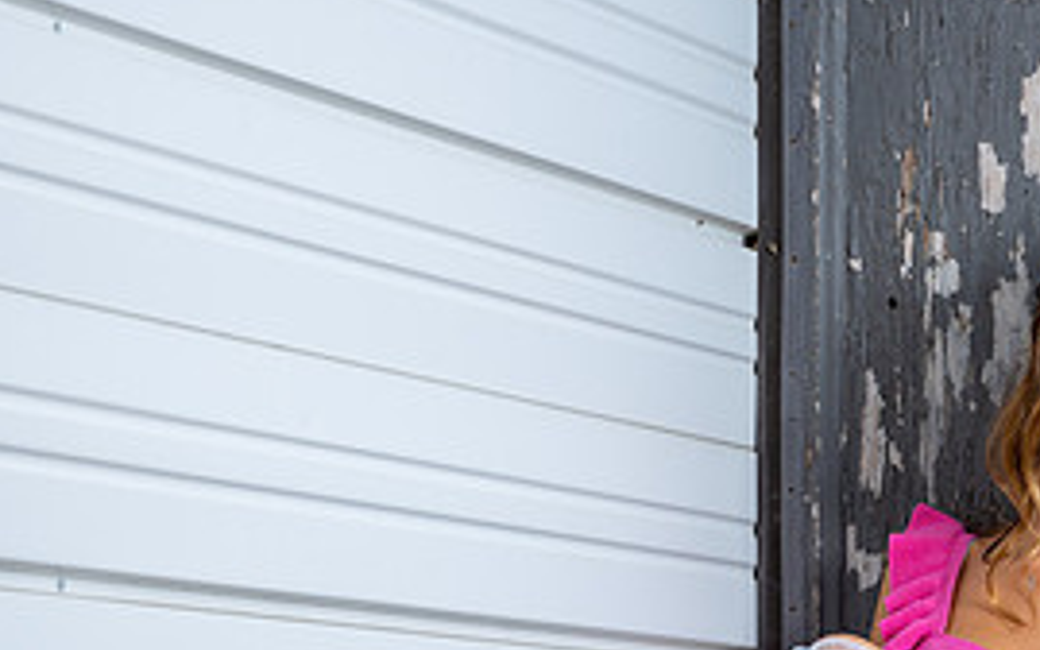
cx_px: 611
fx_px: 4364
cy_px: 722
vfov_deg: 8.4
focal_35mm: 154
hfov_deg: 13.6
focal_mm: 70
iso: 100
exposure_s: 1/160
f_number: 6.3
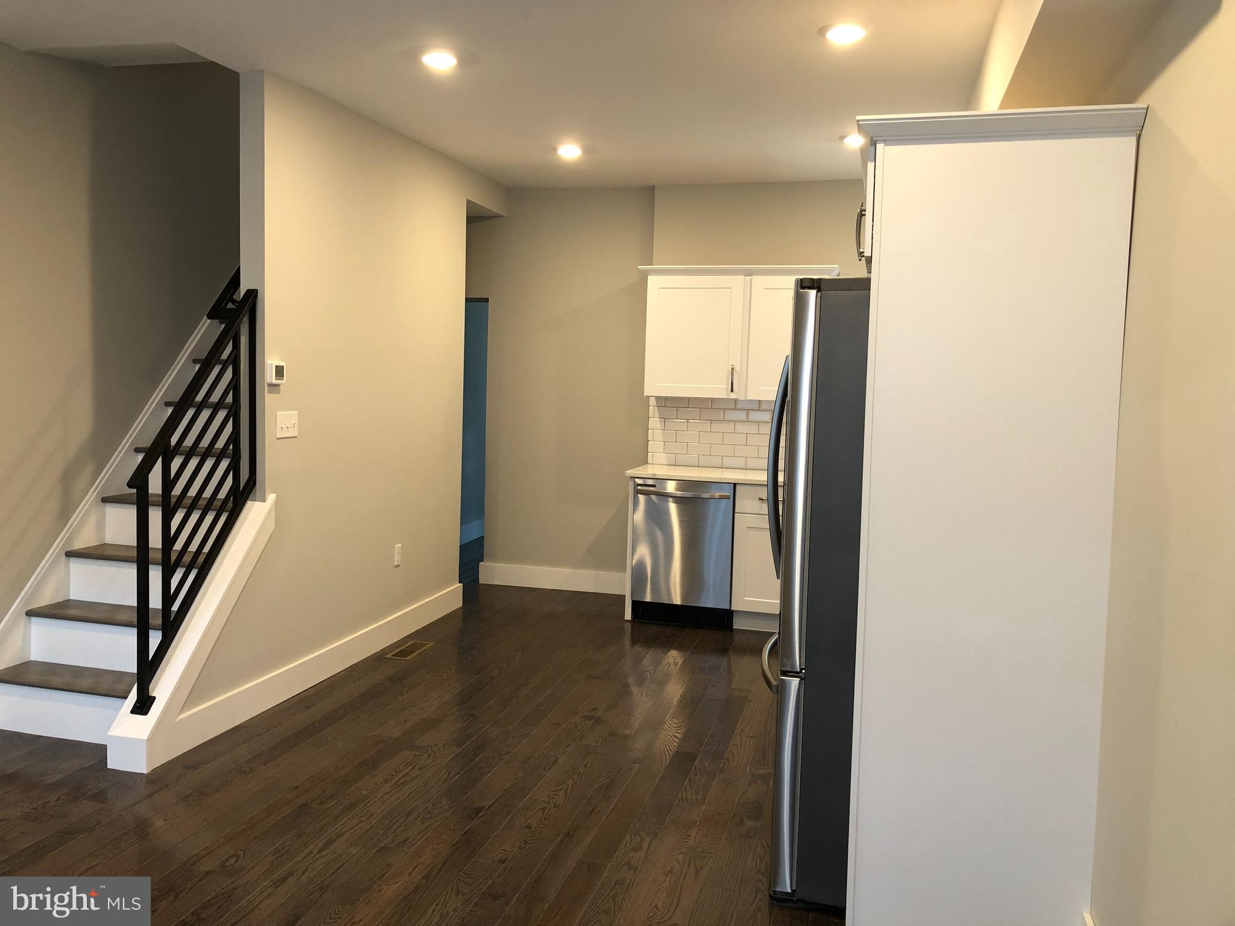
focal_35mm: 28
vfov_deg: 49.7
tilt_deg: -4.2
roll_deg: -2.3
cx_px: 618
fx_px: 999
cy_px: 463
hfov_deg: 63.4
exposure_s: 1/24
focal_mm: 3.99
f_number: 1.8
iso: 40
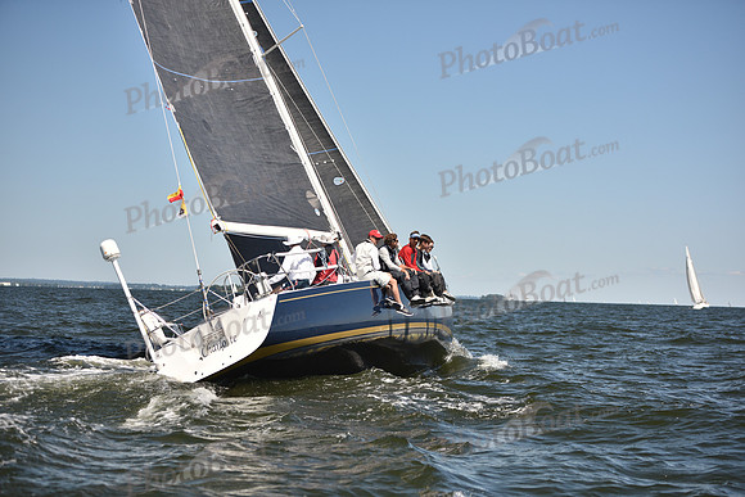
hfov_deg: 28.8
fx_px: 1449
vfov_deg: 19.5
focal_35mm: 70
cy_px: 248
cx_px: 372
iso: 250
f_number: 3.2
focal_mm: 70
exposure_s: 1/1600
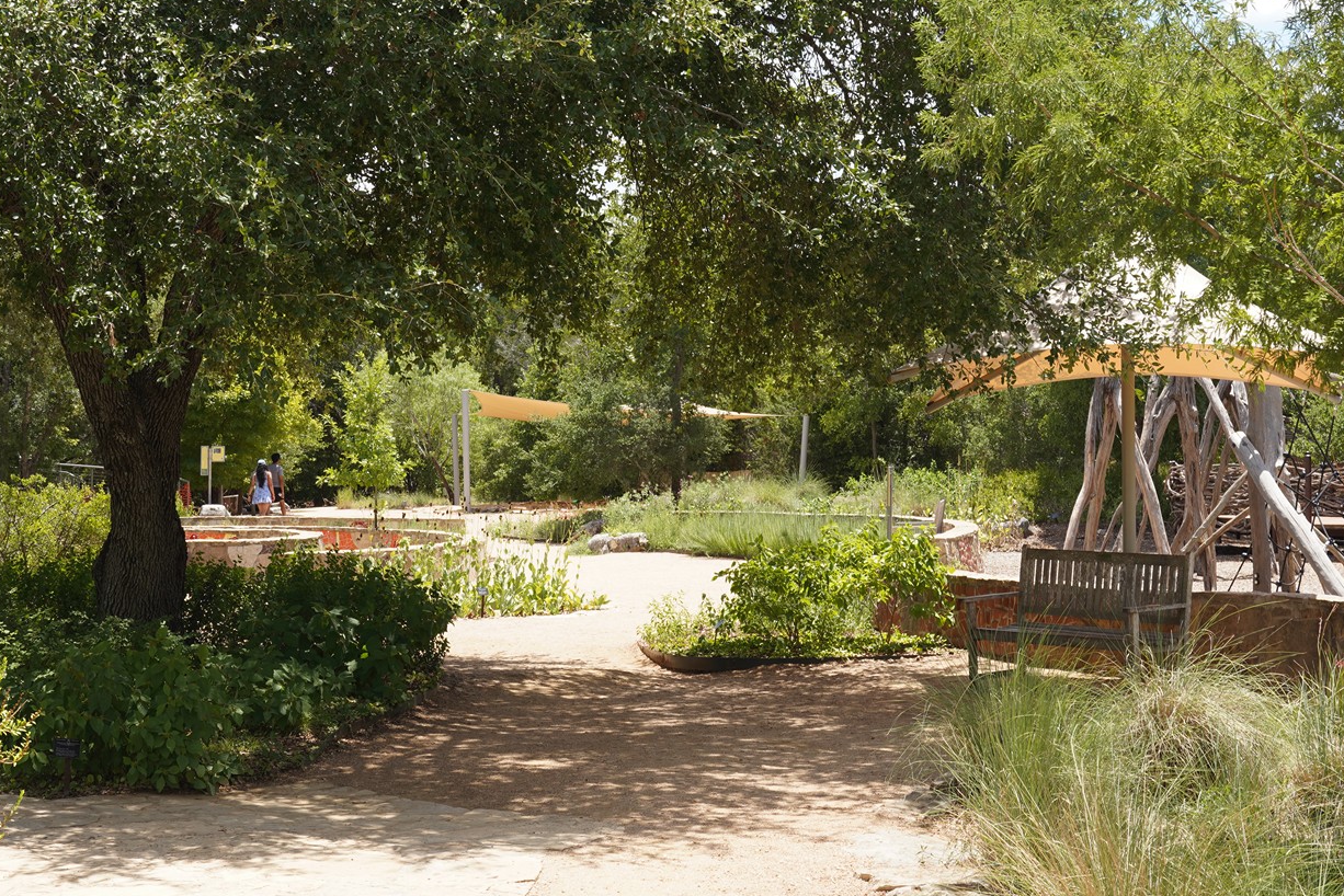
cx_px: 667
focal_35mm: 62
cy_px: 277
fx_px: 2315
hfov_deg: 32.4
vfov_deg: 21.8
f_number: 11
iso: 160
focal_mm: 38
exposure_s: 1/100
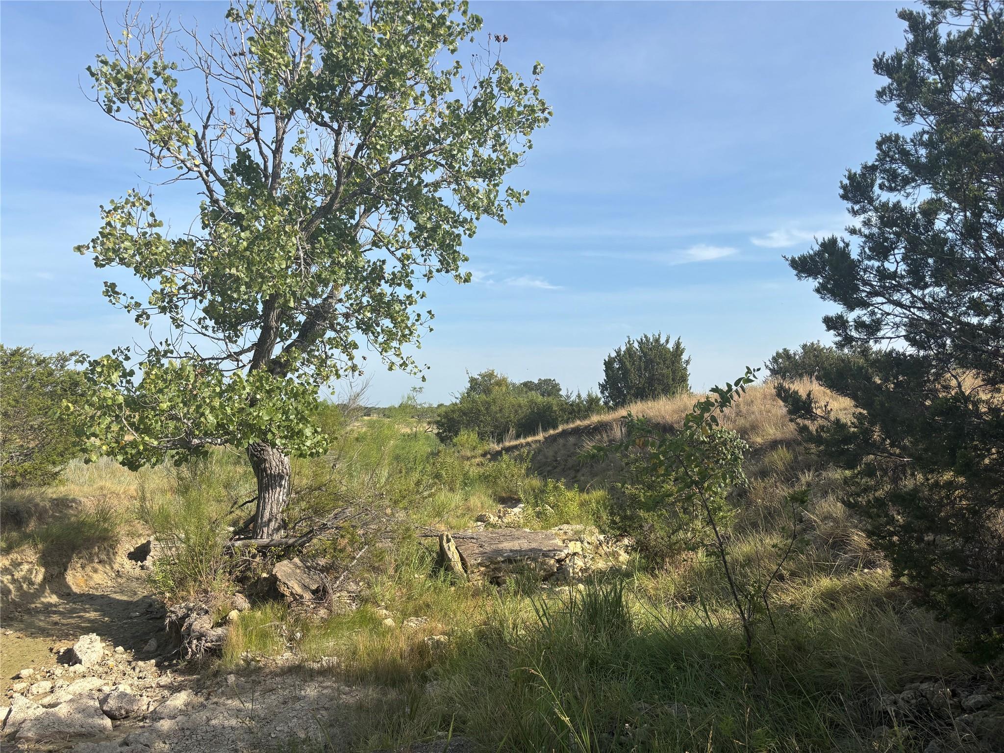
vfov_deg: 53.1
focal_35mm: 26
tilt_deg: +1.3
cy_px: 376
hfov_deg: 67.3
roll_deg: -0.5
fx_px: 754
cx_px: 502
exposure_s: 1/2571
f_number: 1.6
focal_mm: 5.96
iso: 50
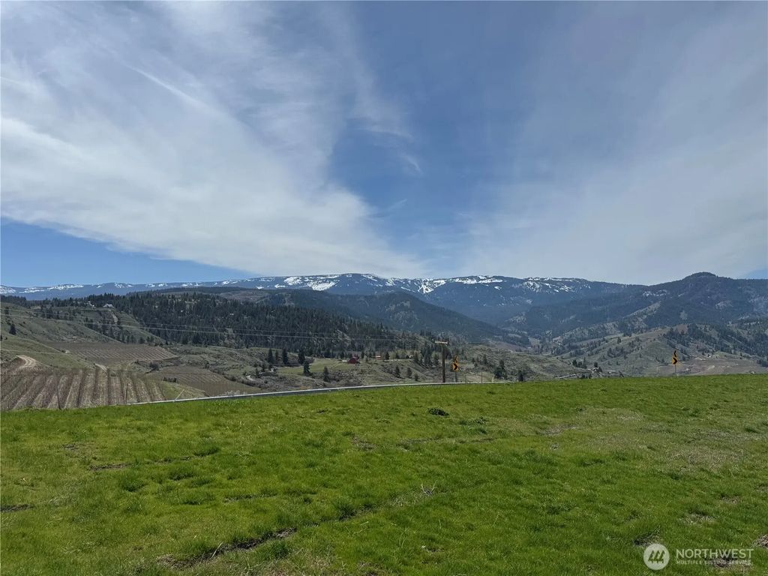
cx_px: 384
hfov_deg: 71.6
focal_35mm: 24
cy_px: 288
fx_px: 532
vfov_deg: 56.8
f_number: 1.78
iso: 80
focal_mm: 6.76
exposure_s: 1/12346
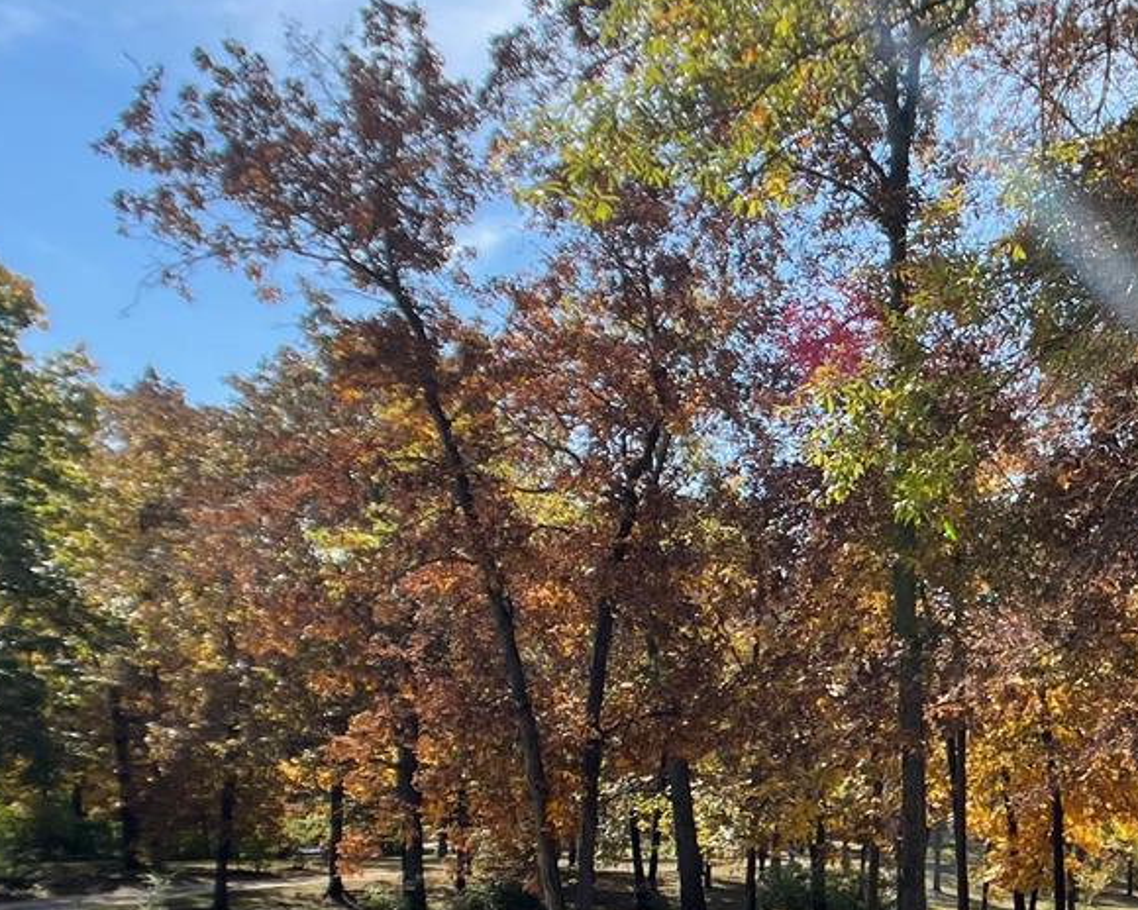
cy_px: 837
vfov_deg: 21.3
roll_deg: -1.6
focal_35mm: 70
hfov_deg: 25.8
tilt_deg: -2.5
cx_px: 1134
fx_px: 2358
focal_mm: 5.1
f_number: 1.6
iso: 32
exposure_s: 1/1912
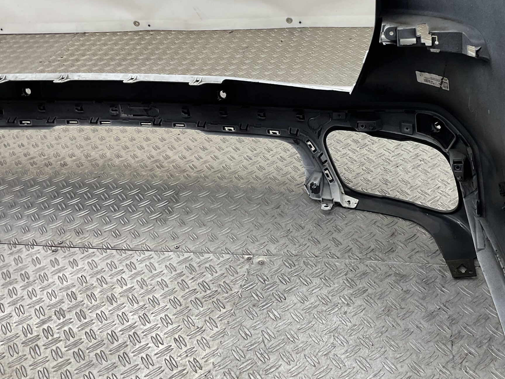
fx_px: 627
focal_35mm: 43
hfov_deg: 43.5
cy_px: 130
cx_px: 313
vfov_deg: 33.3
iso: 32
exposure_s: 1/100
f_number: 1.8
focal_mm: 3
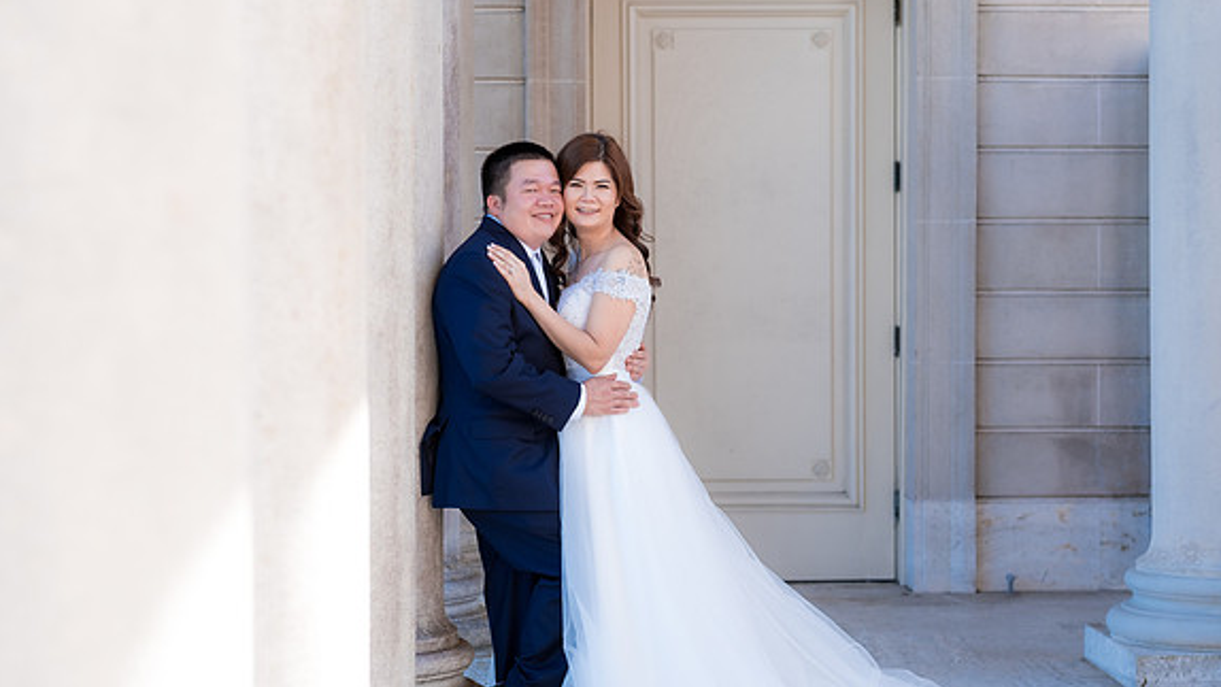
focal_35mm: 89
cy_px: 401
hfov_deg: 23.9
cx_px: 615
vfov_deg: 13.6
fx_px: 2882
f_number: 2.8
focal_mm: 56
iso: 160
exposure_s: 1/250
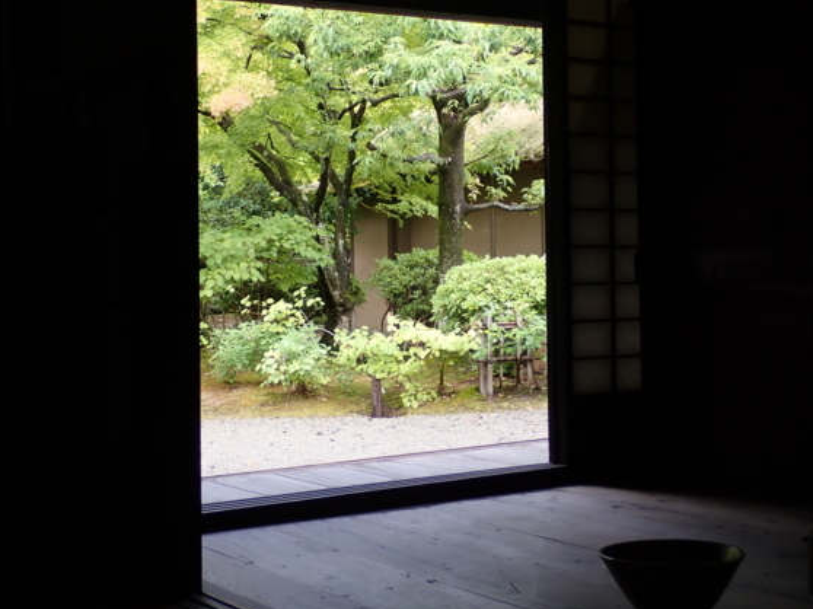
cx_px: 417
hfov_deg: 33.8
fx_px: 1338
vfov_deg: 25.6
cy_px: 315
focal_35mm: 57
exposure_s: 1/80
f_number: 3.4
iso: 200
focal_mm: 9.61
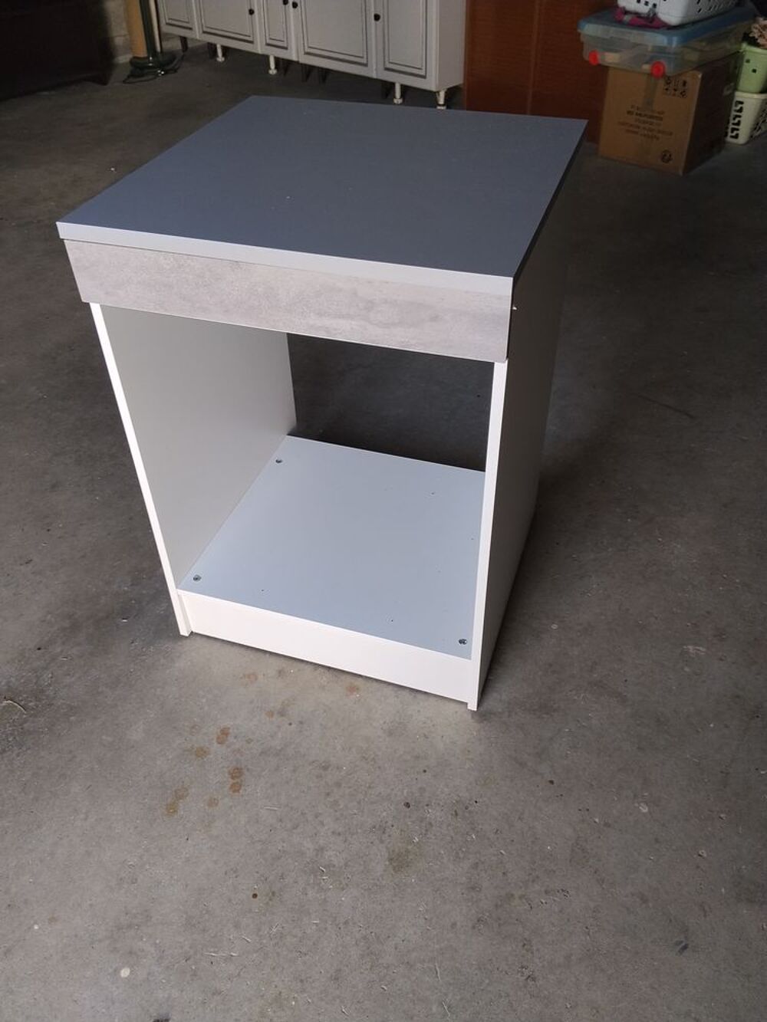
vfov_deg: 61.7
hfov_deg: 48.2
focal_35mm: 29
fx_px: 857
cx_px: 384
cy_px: 511
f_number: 1.8
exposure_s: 1/100
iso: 80
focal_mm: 3.96
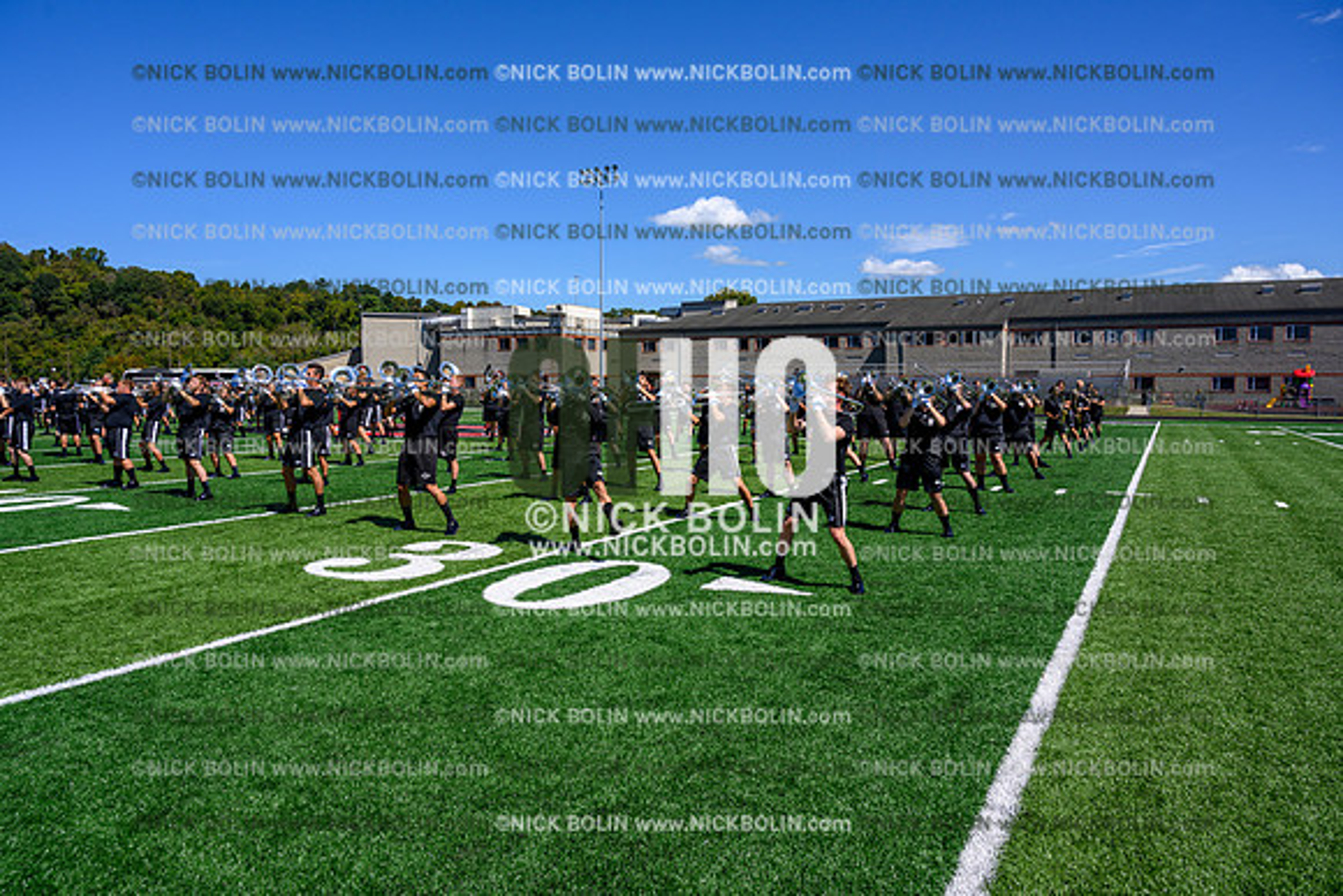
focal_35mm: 24
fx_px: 896
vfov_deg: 53.2
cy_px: 448
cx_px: 672
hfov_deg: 73.7
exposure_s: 1/640
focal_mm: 24
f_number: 8
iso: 160
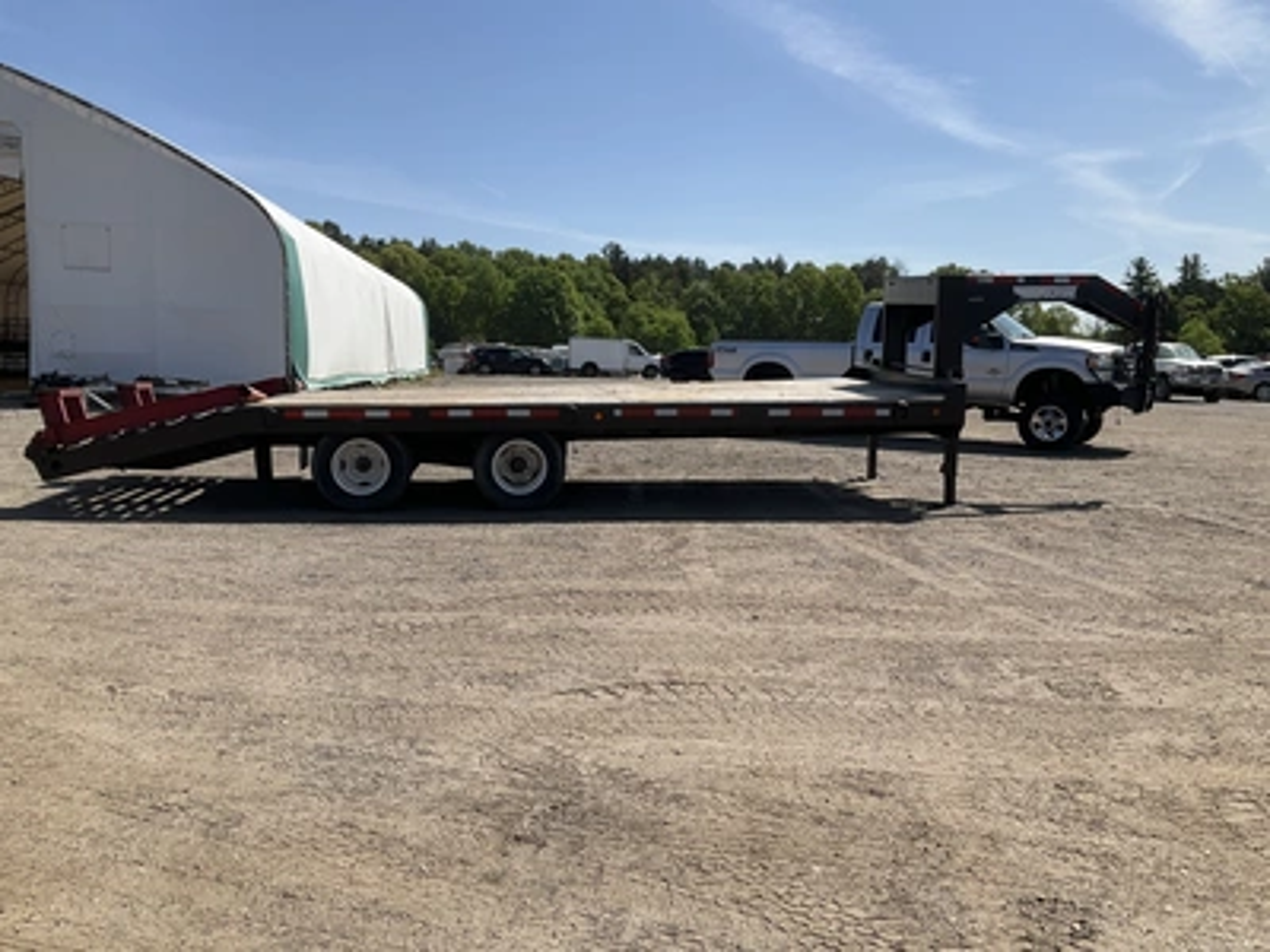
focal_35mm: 29
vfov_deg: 48.2
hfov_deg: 61.7
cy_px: 476
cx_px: 635
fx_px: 1064
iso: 25
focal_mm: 3
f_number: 1.8
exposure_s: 1/2538
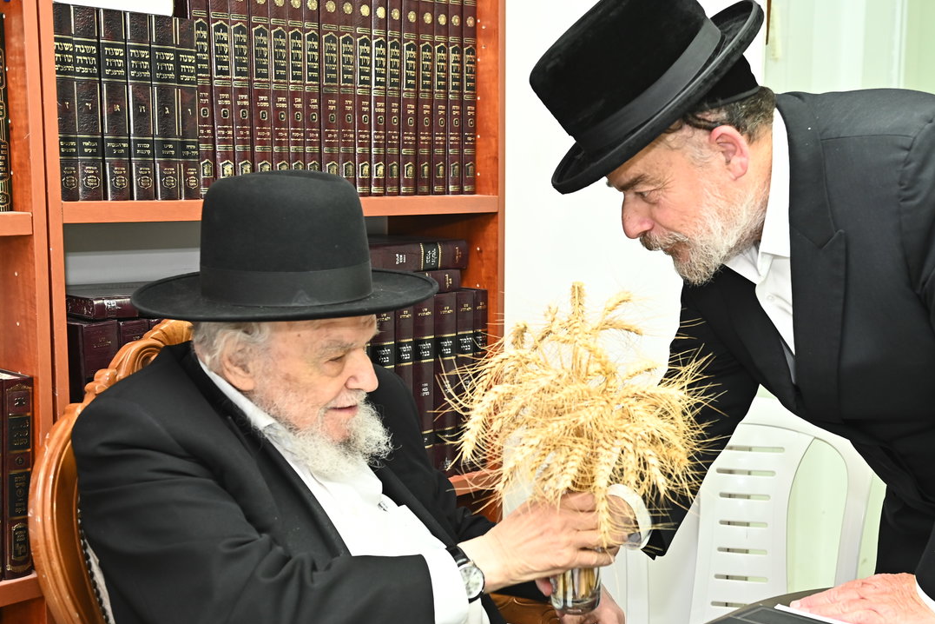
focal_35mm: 52
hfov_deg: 38.0
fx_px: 1350
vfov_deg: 26.0
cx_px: 560
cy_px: 336
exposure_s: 1/160
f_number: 4
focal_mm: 40
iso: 1000
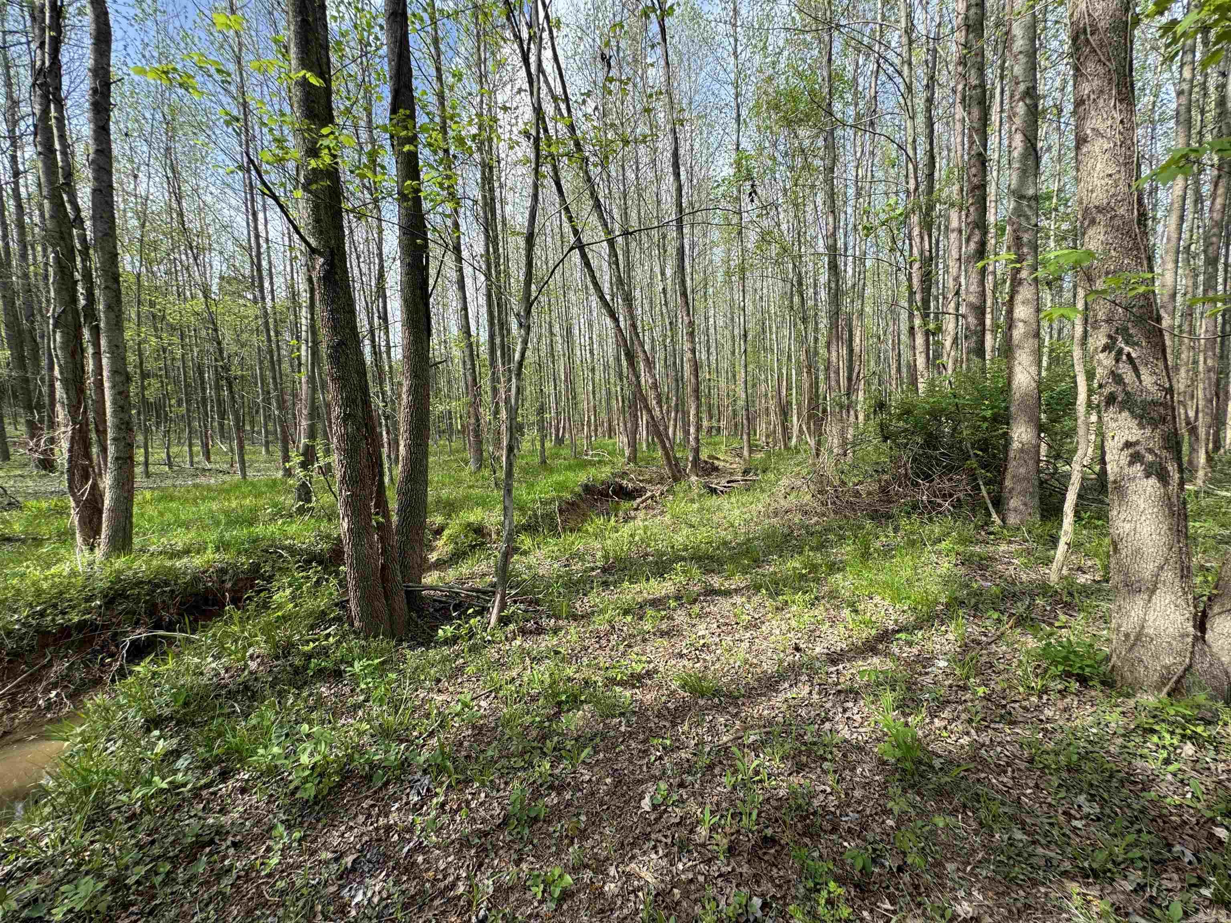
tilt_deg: -4.8
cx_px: 616
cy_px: 462
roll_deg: +1.8
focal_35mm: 14
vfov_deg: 85.7
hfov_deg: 102.1
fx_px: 498
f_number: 2.2
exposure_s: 1/482
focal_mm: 2.22
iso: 40
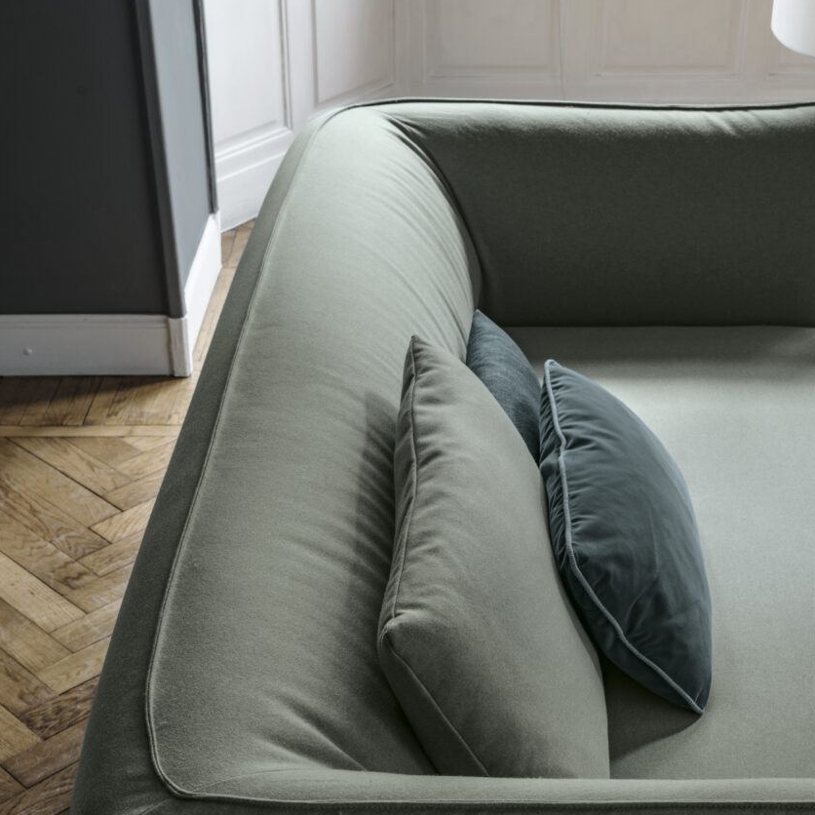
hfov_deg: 28.1
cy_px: 569
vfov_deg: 27.9
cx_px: 485
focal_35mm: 61
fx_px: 1625
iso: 64
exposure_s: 1.6
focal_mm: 40
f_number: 11
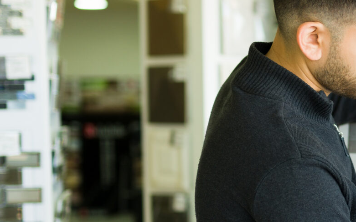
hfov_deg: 17.0
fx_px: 1135
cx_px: 433
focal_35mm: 117
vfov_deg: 11.2
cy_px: 182
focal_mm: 35
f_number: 1.8
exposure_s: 1/160
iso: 200
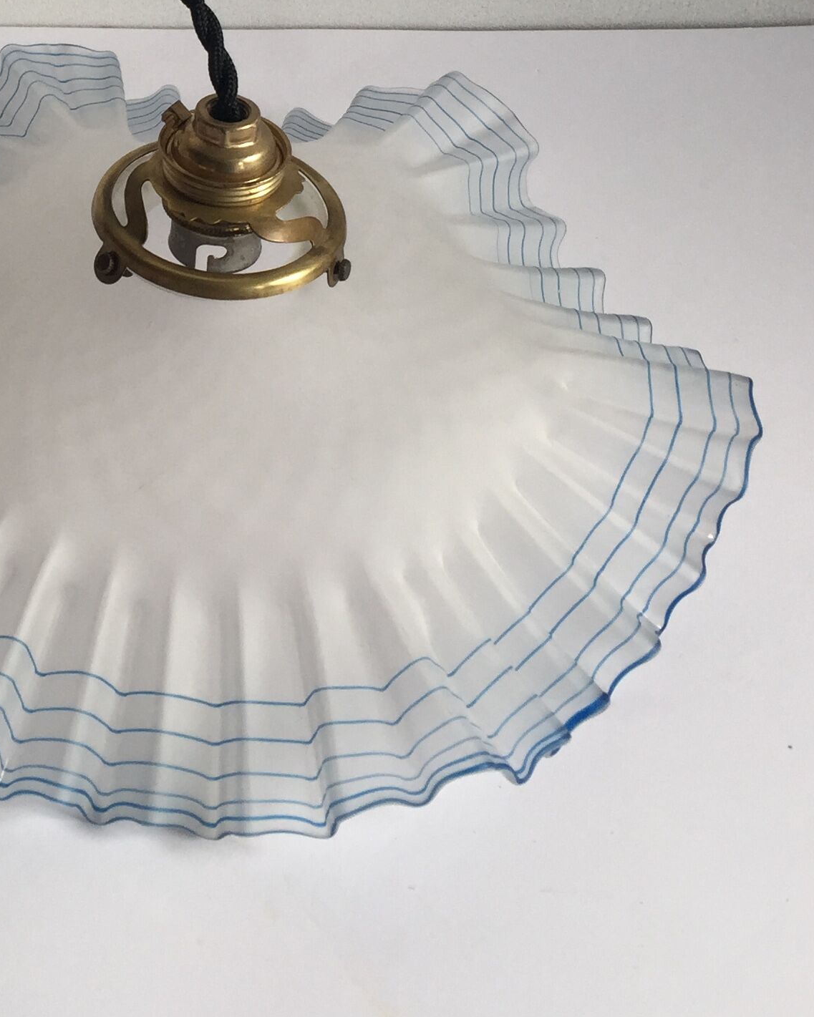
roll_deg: +1.6
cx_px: 47
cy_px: 96
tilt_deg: -39.9
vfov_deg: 28.0
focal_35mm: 65
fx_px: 1957
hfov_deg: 22.8
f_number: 2.2
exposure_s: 1/100
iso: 40
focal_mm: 4.15
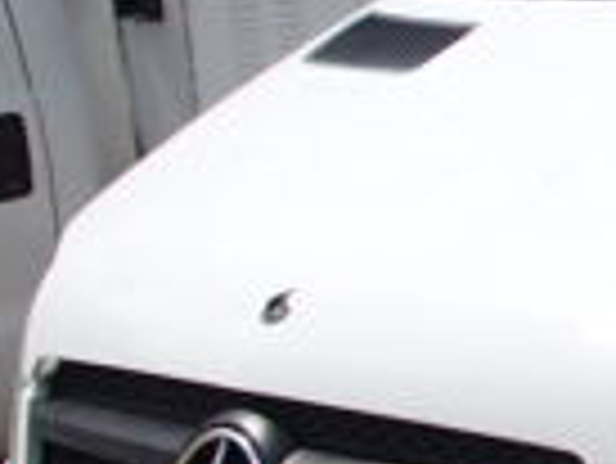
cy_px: 171
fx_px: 2333
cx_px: 1214
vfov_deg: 11.3
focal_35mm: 131
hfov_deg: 13.1
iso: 100
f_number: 11
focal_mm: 5
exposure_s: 1/200
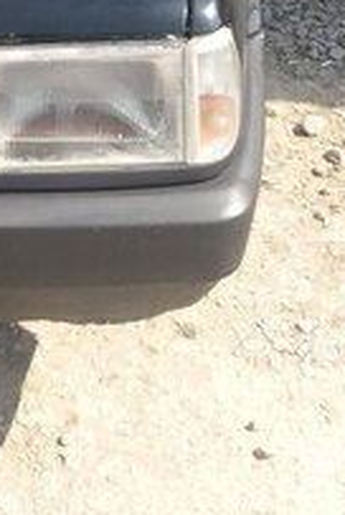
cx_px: -109
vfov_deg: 26.0
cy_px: -68
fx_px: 1017
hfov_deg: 17.9
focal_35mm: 71
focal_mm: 3.7
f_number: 1.9
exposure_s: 1/532
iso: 64
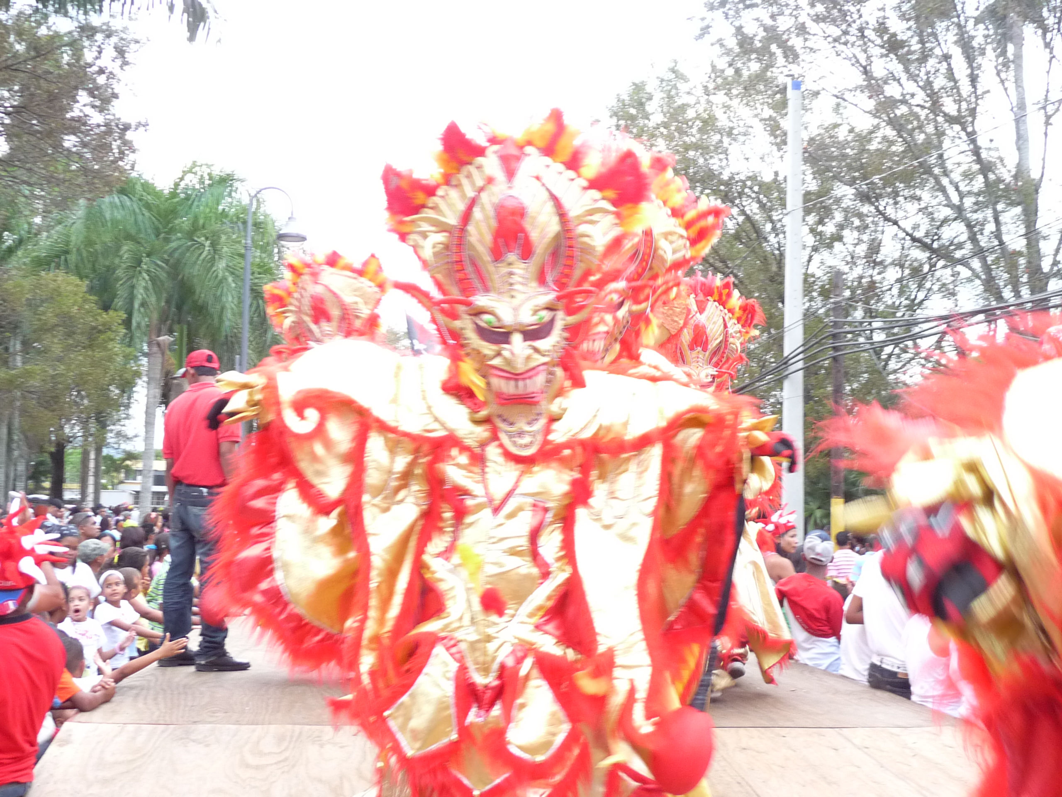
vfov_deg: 35.1
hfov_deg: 45.8
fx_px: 1258
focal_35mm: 41
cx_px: 531
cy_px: 398
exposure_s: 1/30
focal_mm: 5
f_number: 2.8
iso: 200
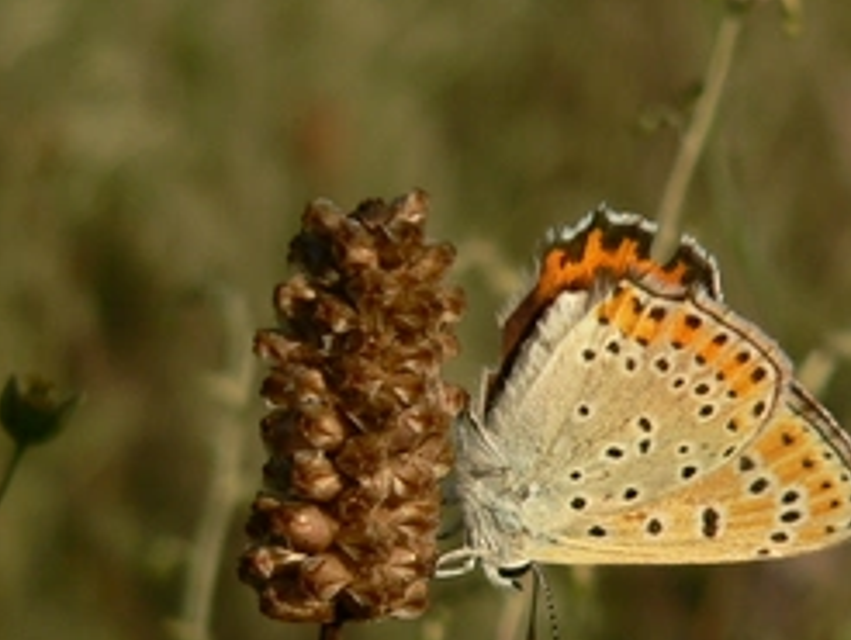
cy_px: 460
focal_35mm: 213
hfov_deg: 9.3
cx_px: 498
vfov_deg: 7.0
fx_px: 5242
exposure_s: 1/1000
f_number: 4
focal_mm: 13.6
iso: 80
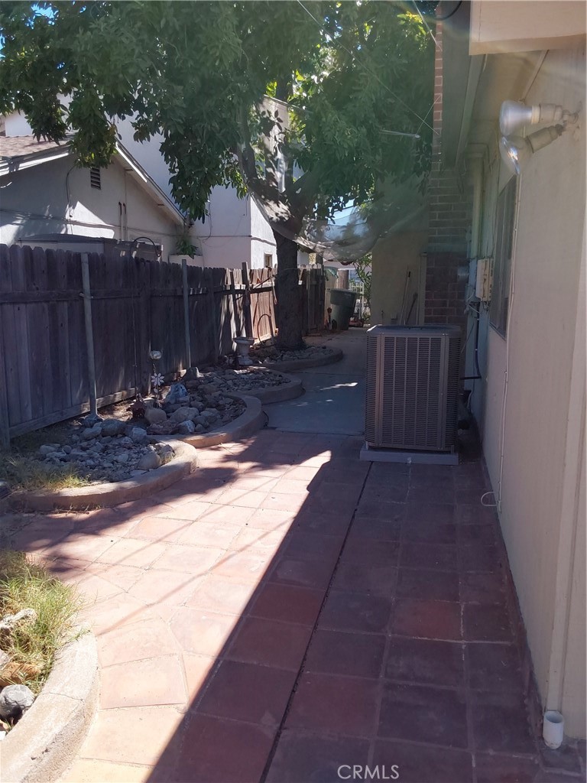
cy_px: 392
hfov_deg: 49.7
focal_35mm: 28
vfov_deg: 63.4
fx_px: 633
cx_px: 294
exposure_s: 1/1121
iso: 50
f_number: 1.9
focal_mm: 2.91
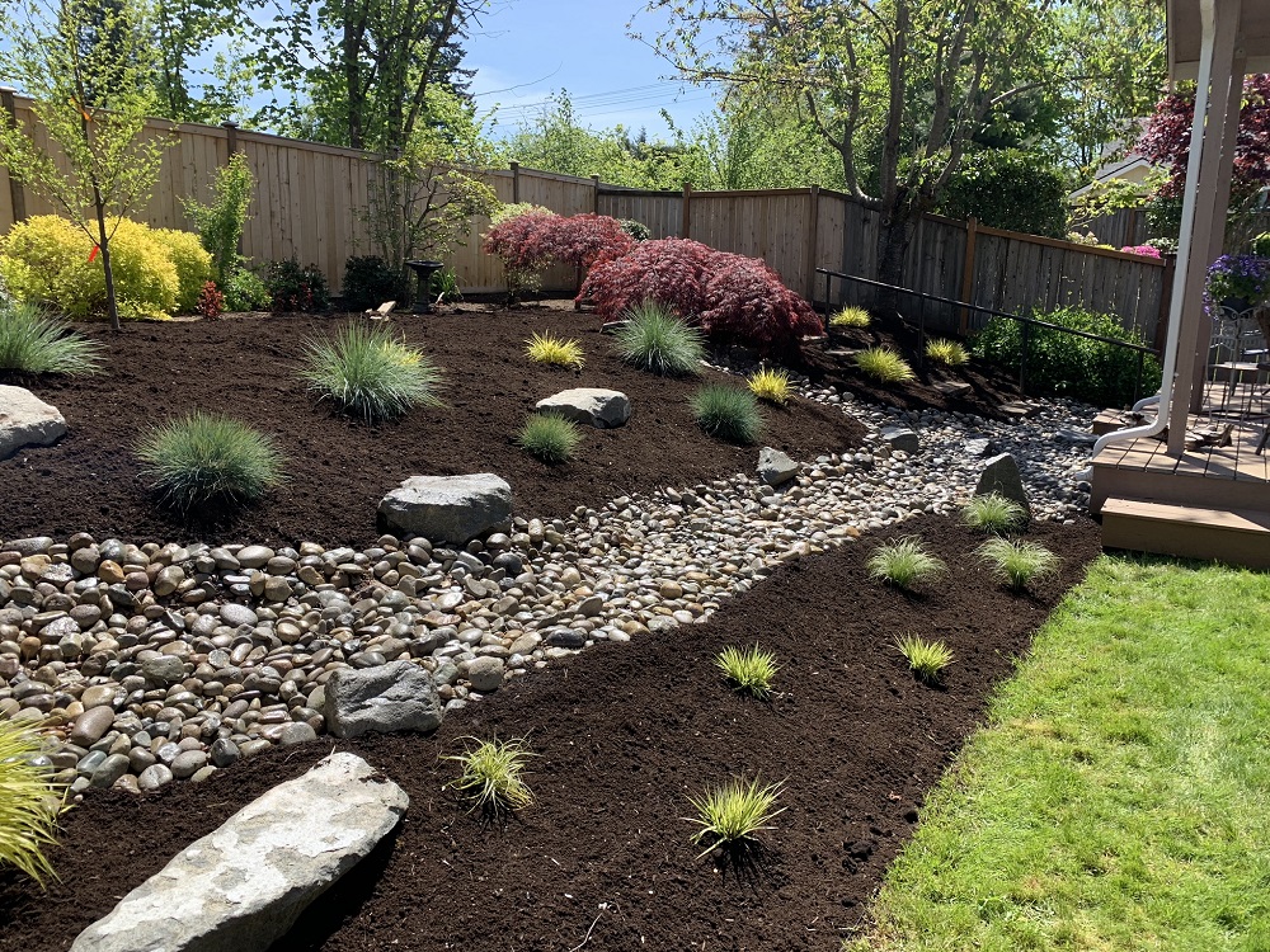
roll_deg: -1.7
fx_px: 954
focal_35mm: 26
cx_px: 635
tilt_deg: -8.2
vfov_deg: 53.1
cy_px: 476
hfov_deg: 67.3
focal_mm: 4.25
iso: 25
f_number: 1.8
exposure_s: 1/808
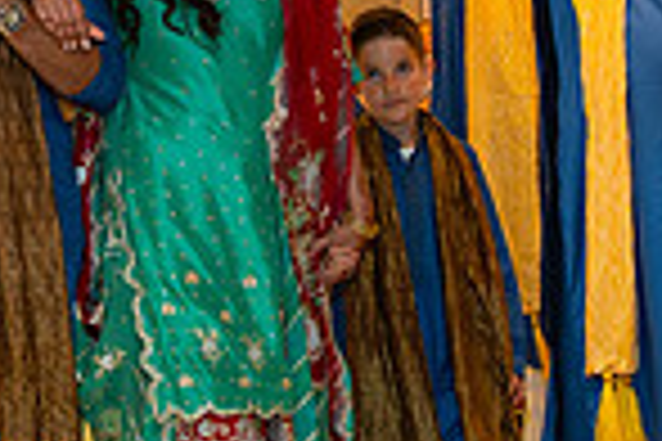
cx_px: 243
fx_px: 1876
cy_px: 63
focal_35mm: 102
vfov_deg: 13.3
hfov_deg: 20.0
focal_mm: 24
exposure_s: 1/60
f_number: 2.8
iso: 1000
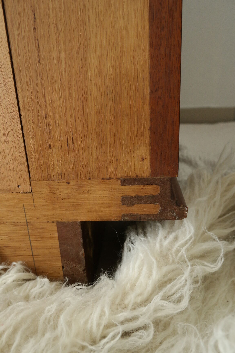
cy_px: 176
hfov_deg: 43.6
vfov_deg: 61.9
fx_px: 294
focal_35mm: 30
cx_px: 118
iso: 1600
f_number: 5.6
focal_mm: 20
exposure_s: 1/25
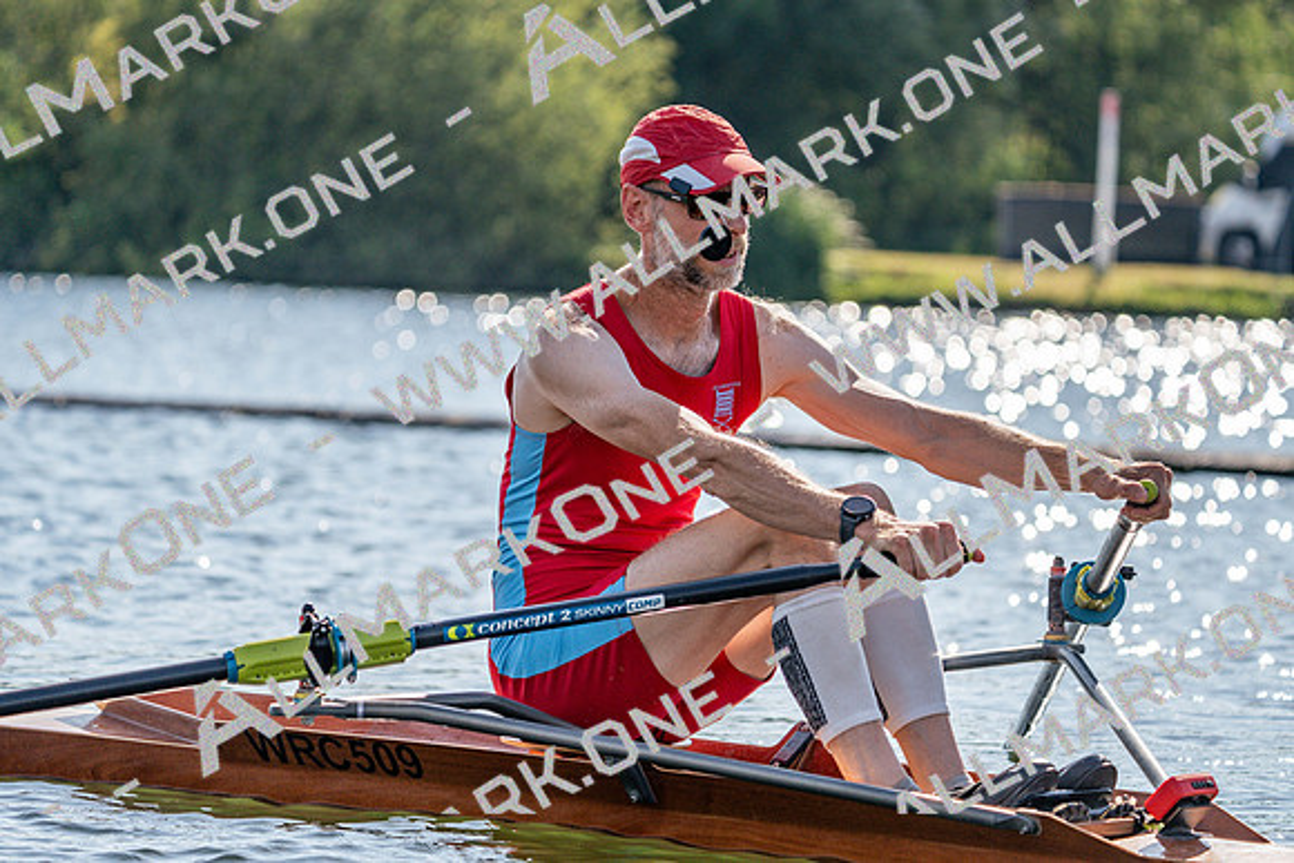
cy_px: 432
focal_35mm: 200
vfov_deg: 6.9
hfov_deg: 10.3
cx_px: 647
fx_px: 7190
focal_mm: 200
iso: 200
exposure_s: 1/1600
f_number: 5.6
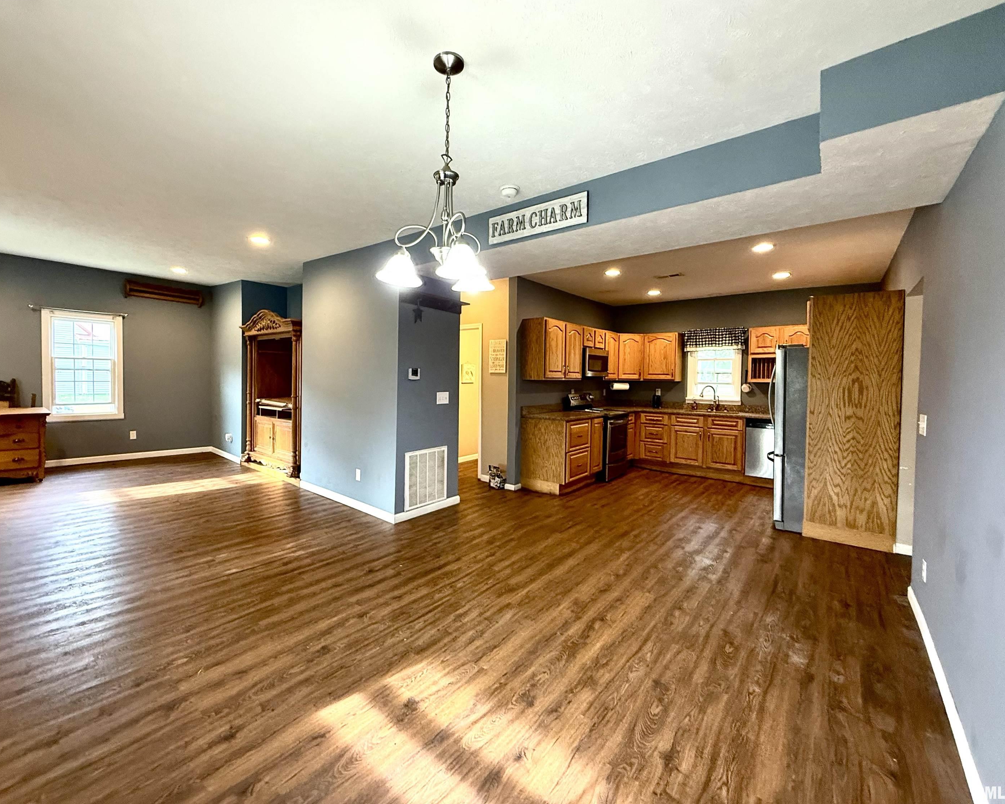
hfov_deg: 96.7
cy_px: 391
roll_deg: -1.0
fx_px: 446
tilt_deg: -1.2
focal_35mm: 15
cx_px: 478
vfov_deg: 84.0
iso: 500
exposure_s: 1/60
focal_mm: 2.22
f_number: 2.2
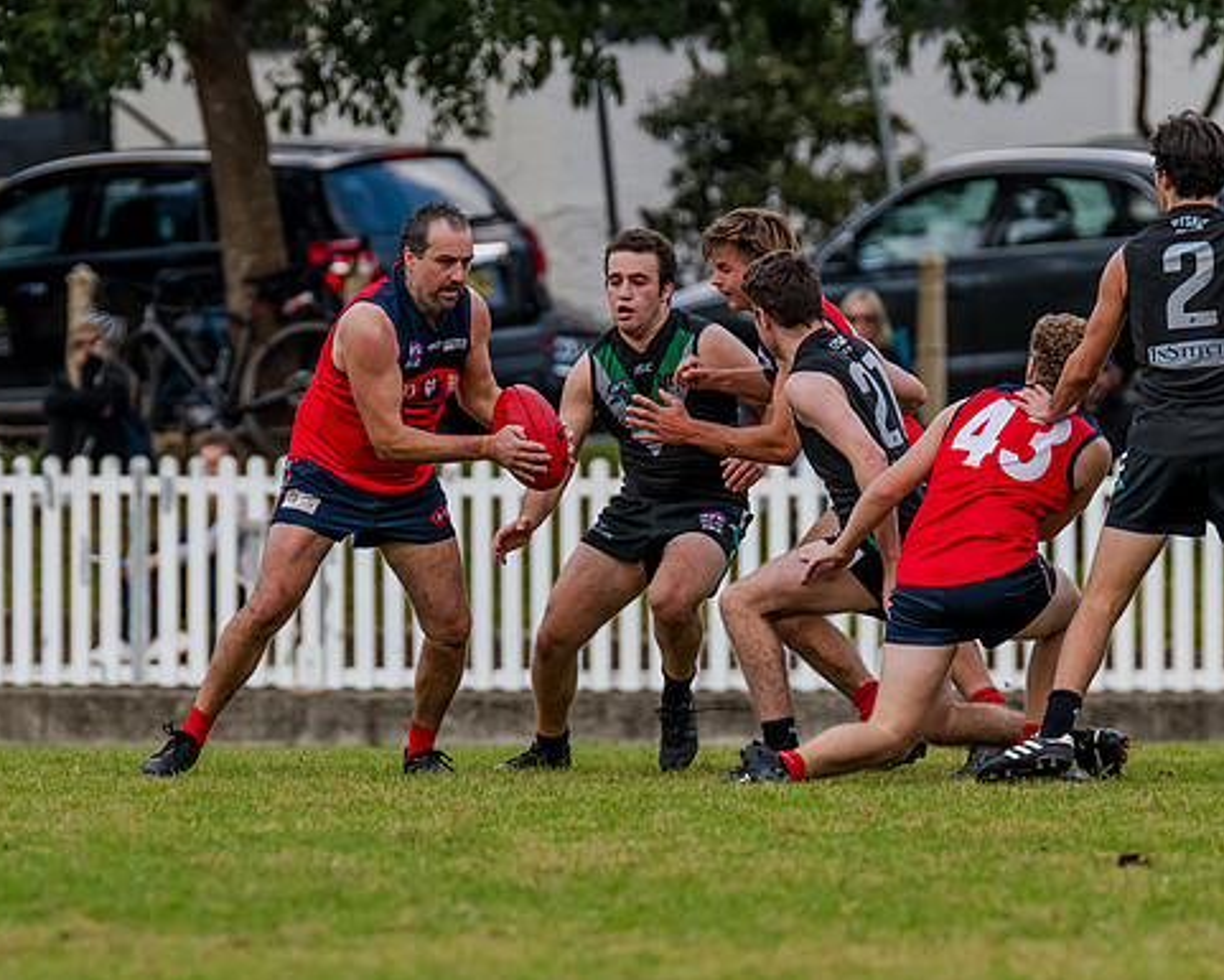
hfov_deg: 3.0
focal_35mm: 653
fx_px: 23660
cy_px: 394
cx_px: 453
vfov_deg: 2.4
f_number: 5
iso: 800
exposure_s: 1/1600
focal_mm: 330
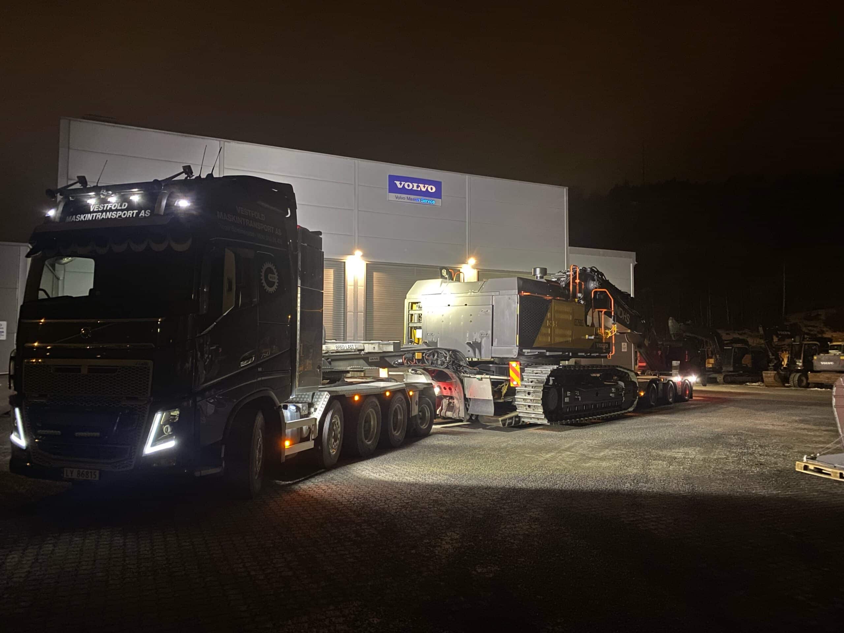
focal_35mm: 26
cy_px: 316
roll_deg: -0.3
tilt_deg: +2.0
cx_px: 422
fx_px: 634
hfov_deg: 67.3
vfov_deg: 53.1
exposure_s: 1/10
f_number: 1.8
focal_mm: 4.25
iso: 400
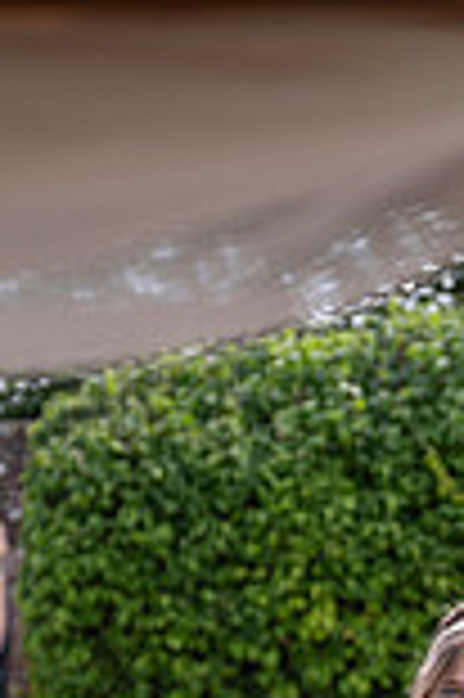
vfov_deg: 7.1
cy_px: 802
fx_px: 5561
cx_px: 374
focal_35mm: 287
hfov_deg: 4.8
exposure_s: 1/640
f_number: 3.2
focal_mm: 66
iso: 200
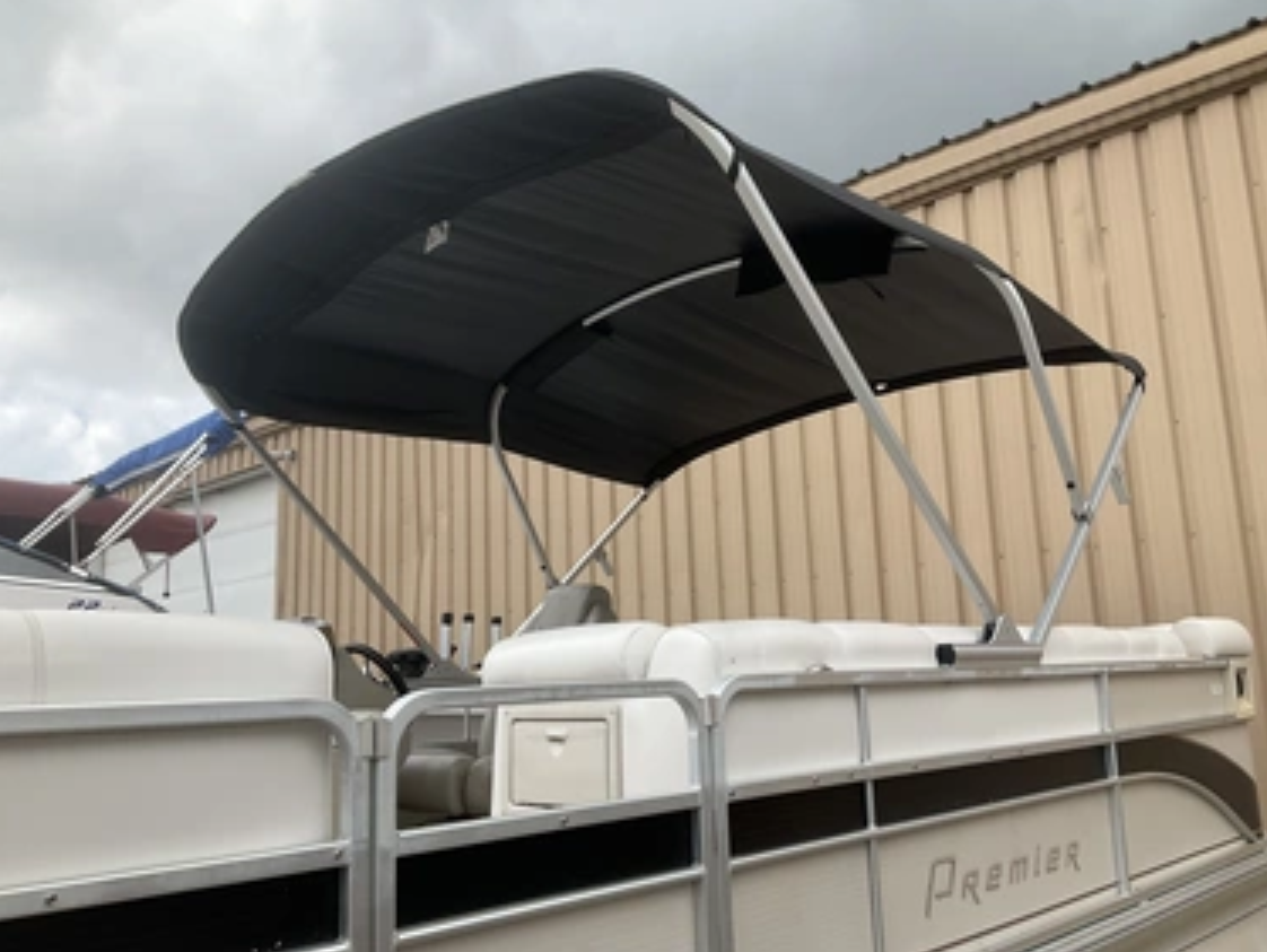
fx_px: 1135
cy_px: 471
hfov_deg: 58.3
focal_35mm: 31
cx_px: 671
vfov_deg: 45.5
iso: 25
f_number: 1.8
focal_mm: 3
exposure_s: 1/1412
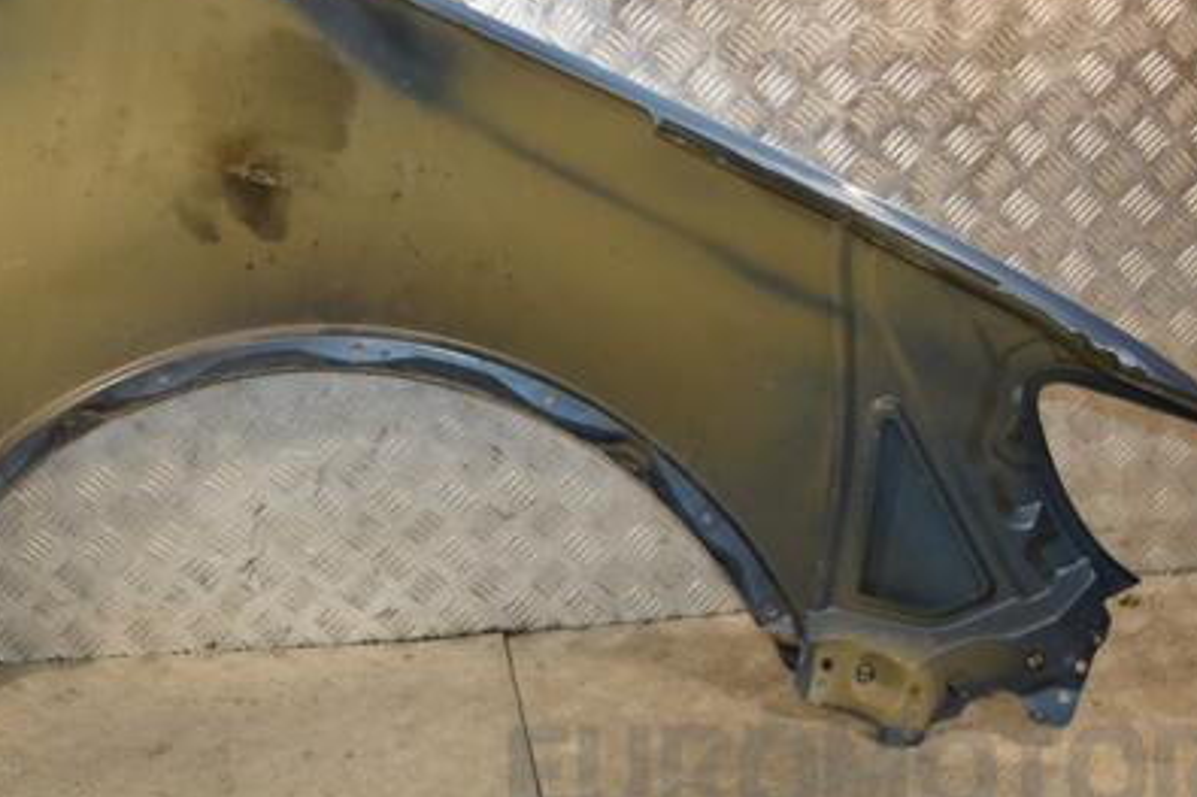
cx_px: 452
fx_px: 1363
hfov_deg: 47.0
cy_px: 367
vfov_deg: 32.6
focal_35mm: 41
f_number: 5
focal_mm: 18
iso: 800
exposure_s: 1/200
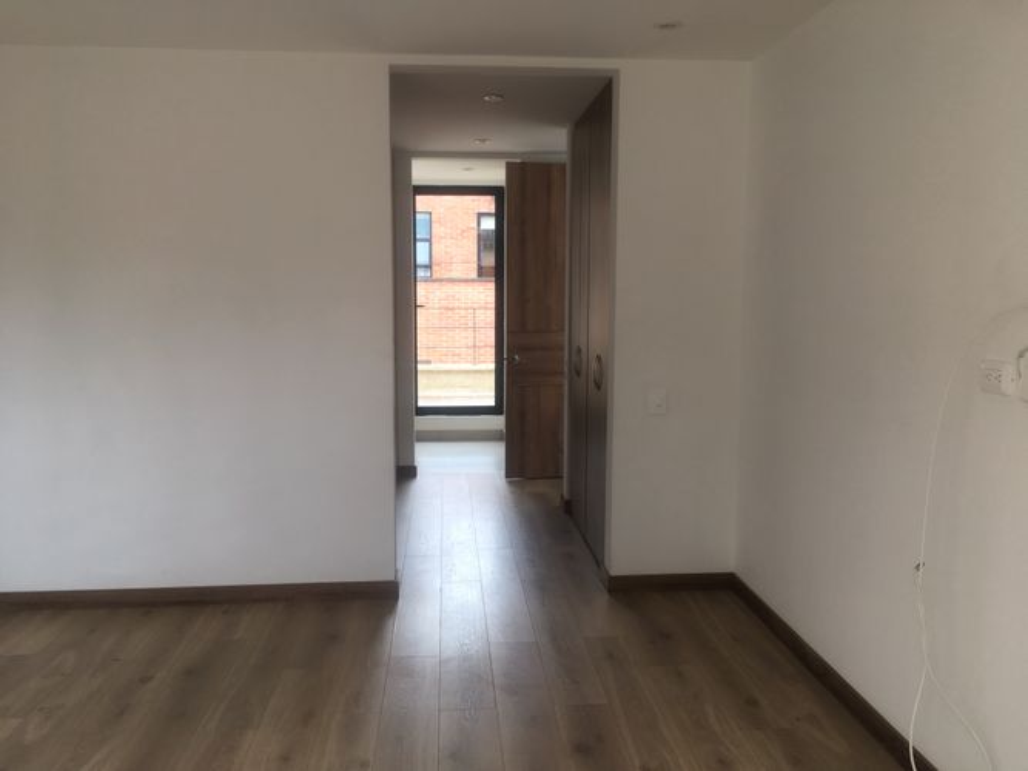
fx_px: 861
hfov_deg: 61.7
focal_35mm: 29
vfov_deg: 48.2
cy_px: 386
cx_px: 514
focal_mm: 4.15
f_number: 2.2
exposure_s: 1/120
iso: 25
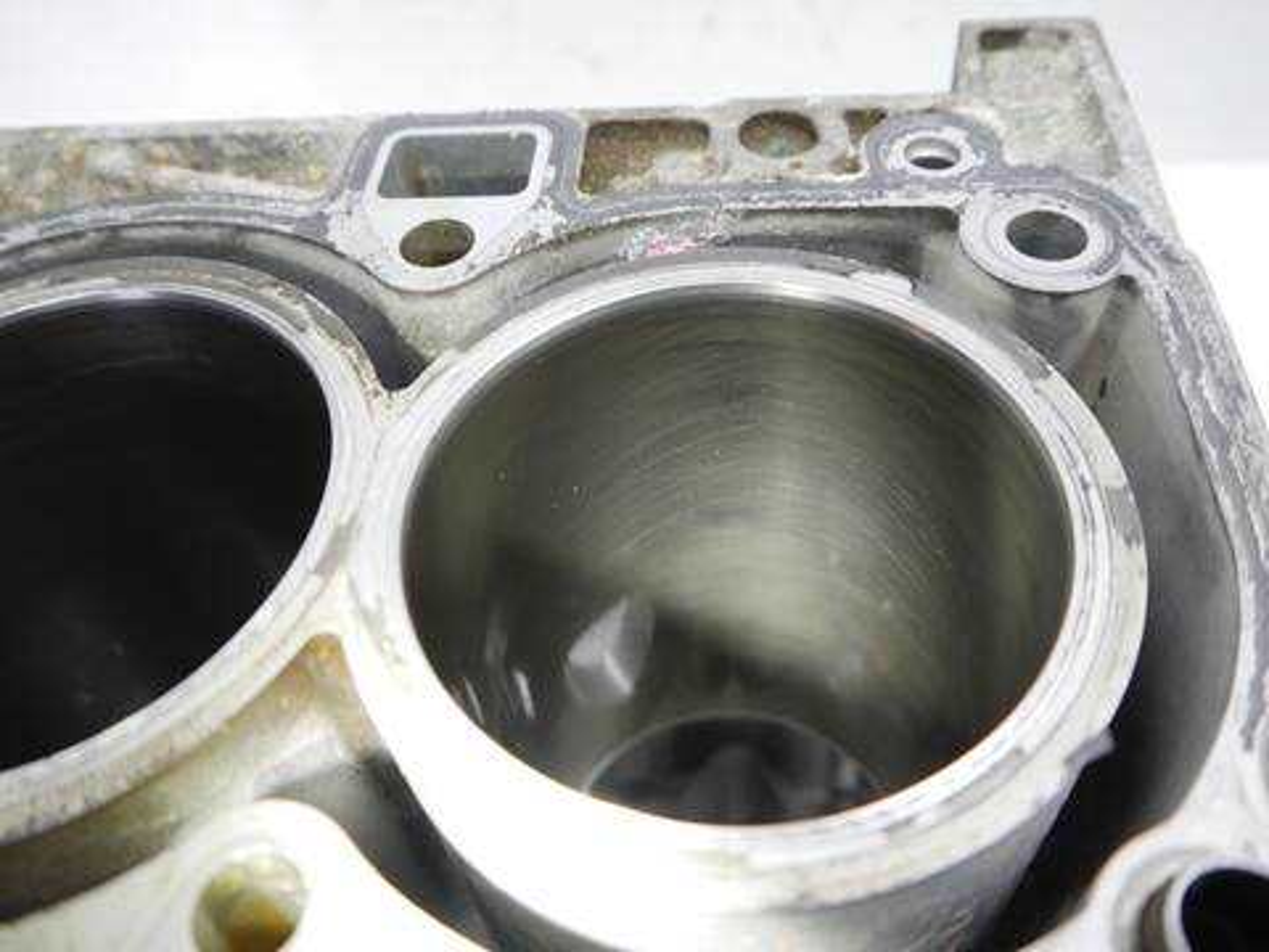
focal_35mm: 30
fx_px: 1100
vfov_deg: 46.8
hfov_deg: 60.0
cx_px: 634
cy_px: 476
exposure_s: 1/60
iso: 1000
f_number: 3.5
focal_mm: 15
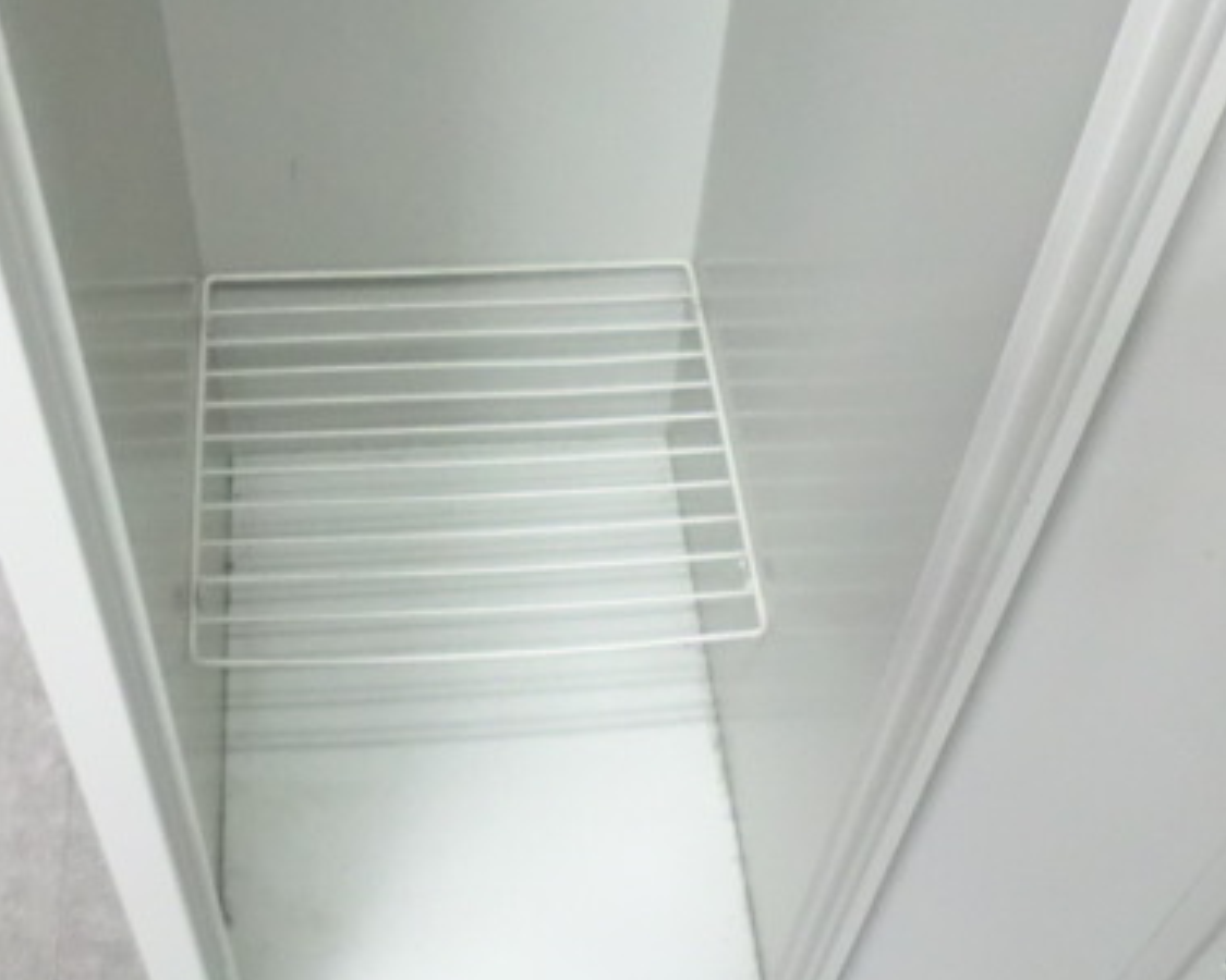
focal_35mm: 45
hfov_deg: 41.0
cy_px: 624
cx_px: 494
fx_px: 1633
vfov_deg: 33.2
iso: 800
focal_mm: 4.9
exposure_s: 1/30
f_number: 3.2
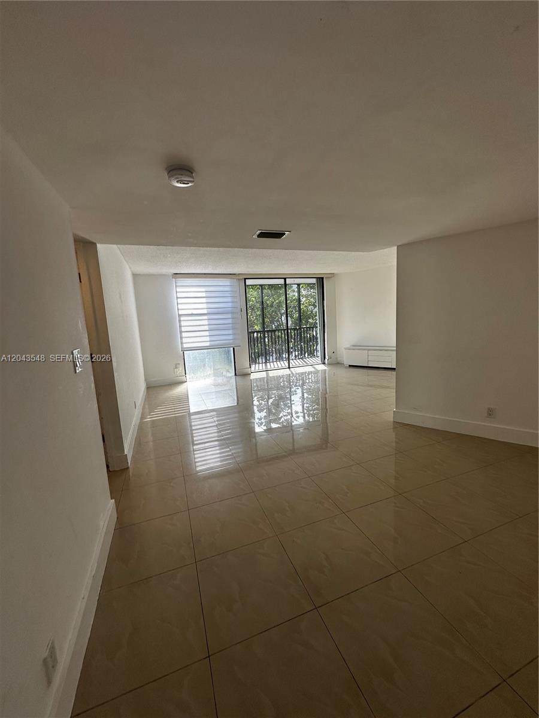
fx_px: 291
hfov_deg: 85.7
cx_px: 270
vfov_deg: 102.1
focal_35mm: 14
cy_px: 359
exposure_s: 1/201
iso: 40
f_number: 2.2
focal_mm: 2.22
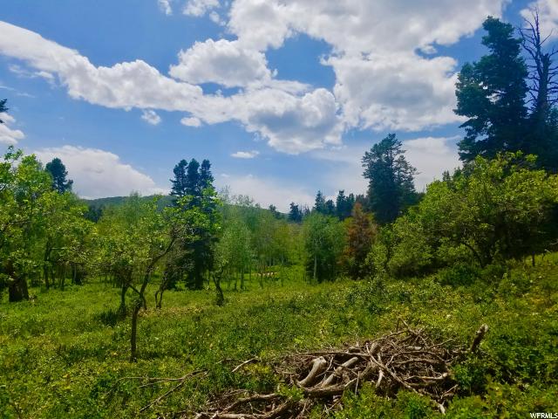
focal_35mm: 26
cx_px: 279
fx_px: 419
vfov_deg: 53.1
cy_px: 210
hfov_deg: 67.3
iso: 50
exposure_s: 1/5824
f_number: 1.7
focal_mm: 4.2
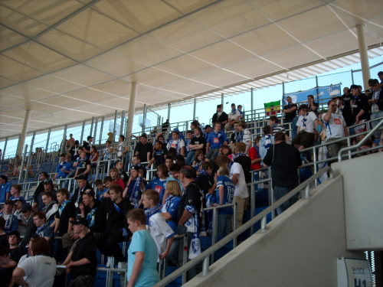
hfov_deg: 52.6
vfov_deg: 40.7
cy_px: 144
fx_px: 387
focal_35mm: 35
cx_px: 192
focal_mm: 5.7
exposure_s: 1/250
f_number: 2.8
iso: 64
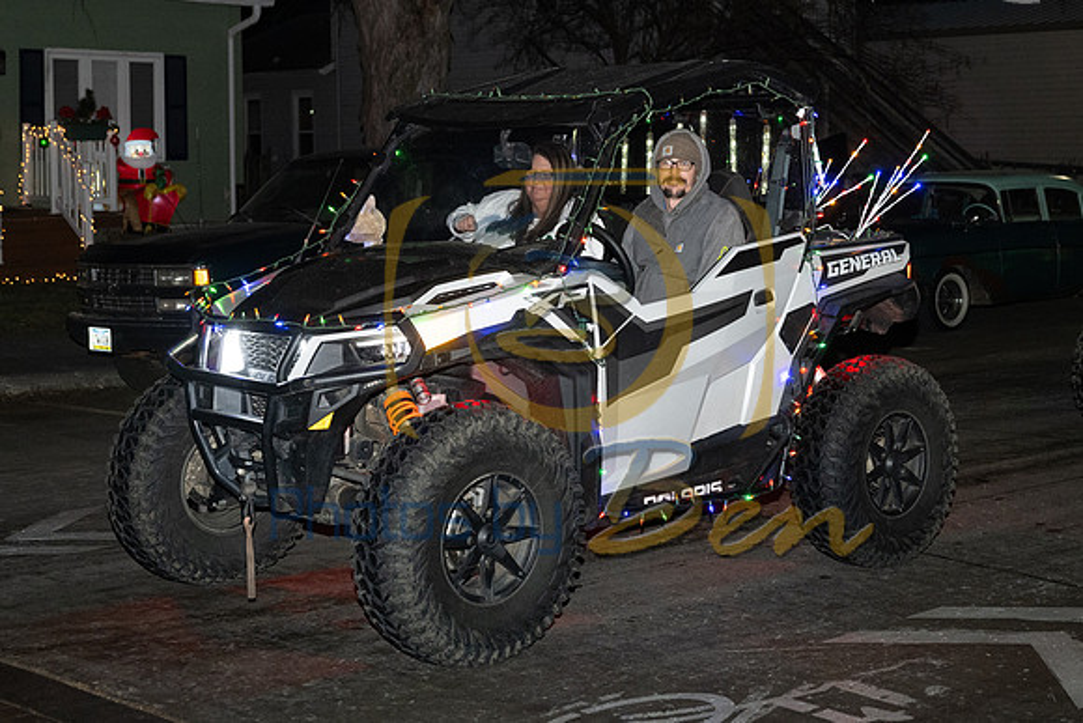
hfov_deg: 32.7
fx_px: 1844
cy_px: 237
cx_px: 583
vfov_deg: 22.1
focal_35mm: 61
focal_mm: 34
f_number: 4
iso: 1250
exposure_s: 1/125
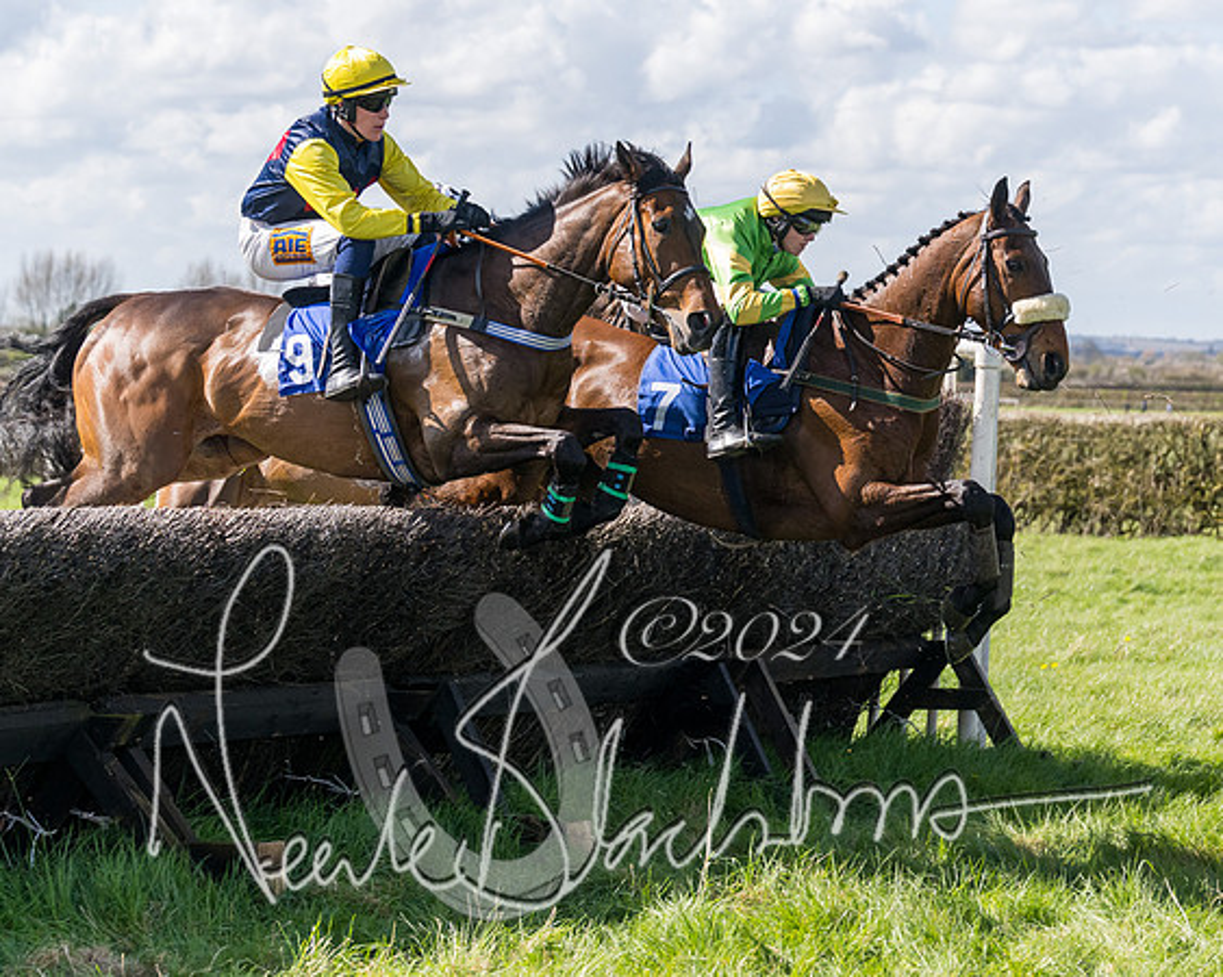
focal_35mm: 119
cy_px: 491
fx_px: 4305
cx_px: 738
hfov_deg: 16.2
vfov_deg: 13.0
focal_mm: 70
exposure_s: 1/2500
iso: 400
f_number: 4
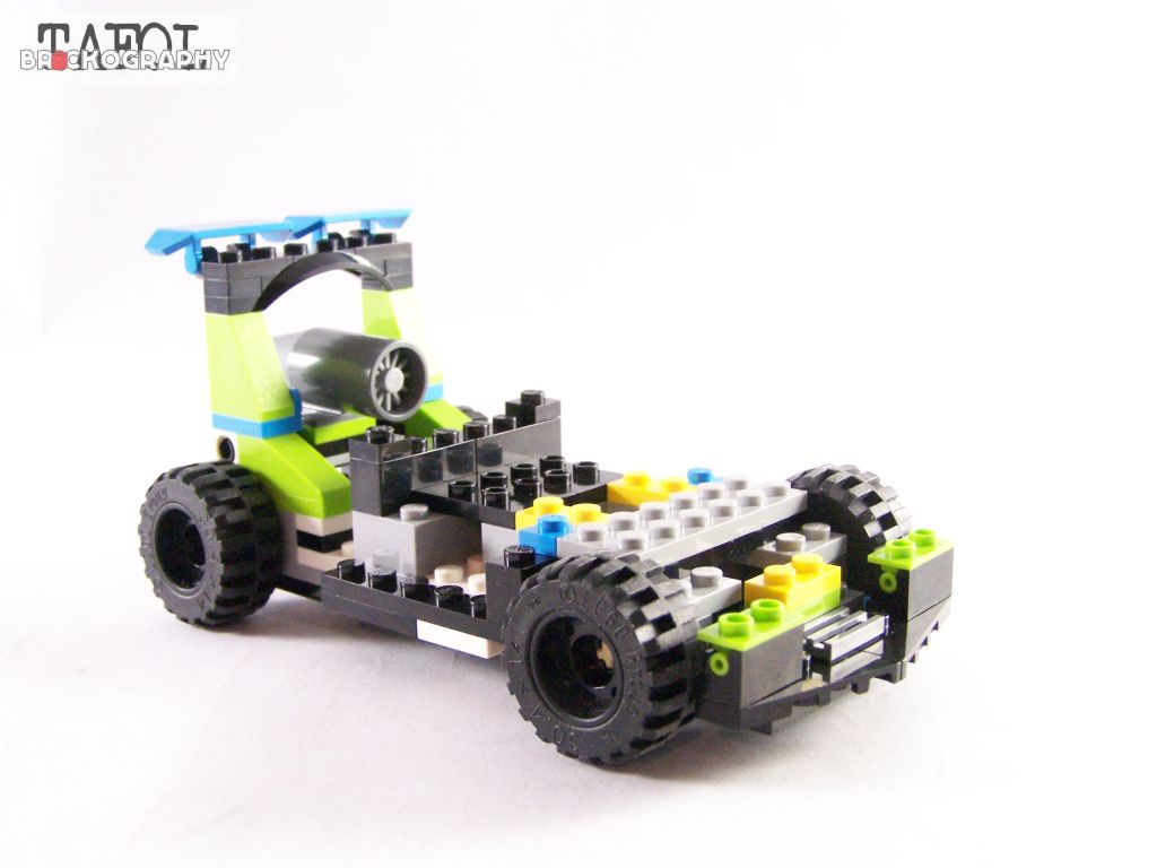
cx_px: 578
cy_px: 434
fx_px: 1437
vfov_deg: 33.6
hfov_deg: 43.9
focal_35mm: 43
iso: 400
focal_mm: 7.1
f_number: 3.2
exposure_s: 1/45
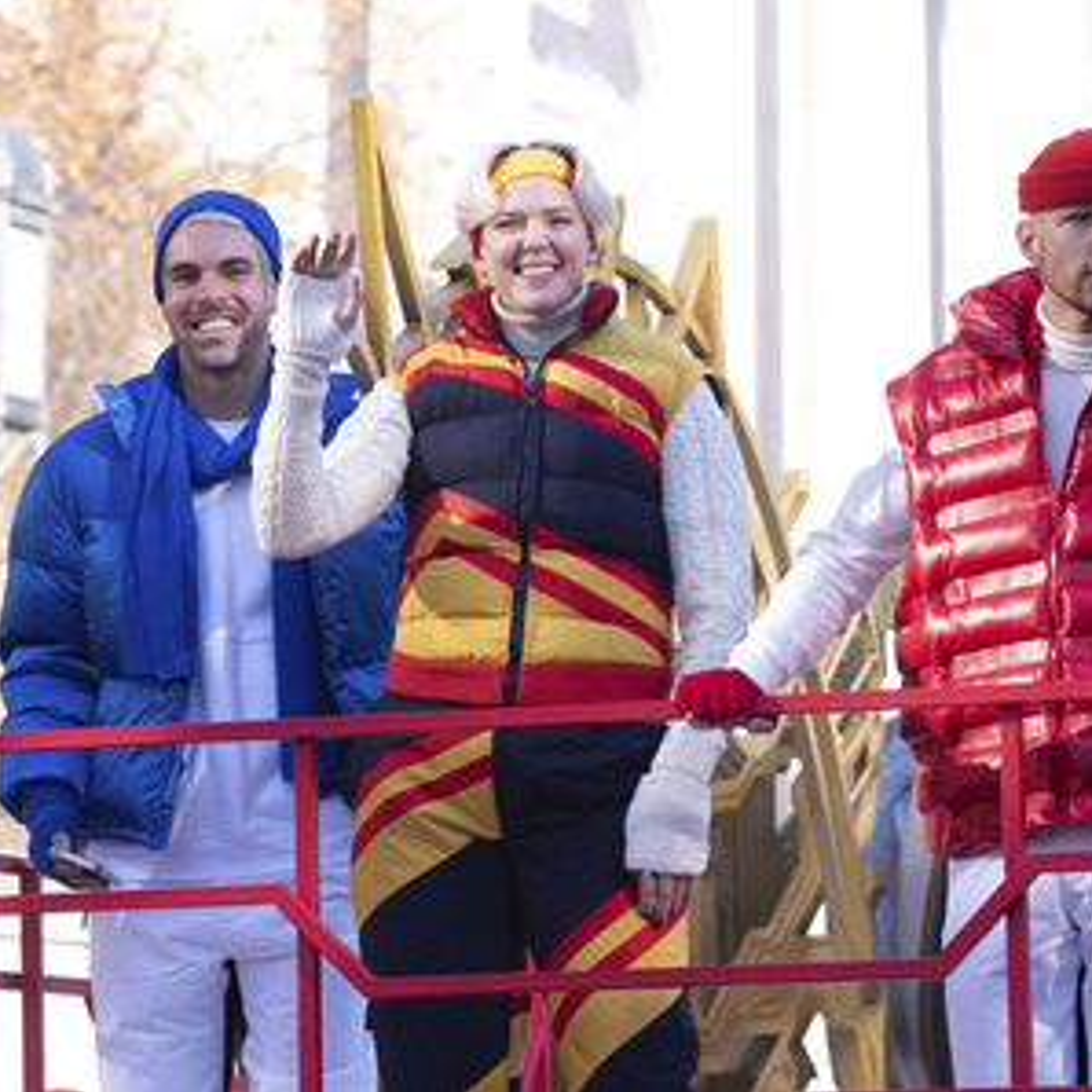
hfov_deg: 12.1
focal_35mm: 144
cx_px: 588
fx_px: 5139
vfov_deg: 12.1
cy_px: 546
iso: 800
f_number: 5
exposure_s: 1/1000
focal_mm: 112
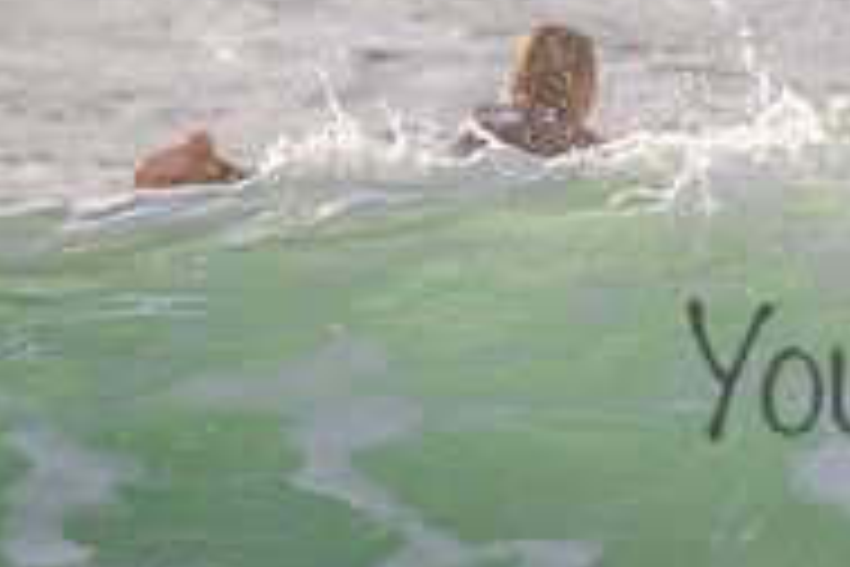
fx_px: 58032
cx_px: 1151
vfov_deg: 0.6
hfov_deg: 0.8
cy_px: 331
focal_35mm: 2458
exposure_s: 1/2000
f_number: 11
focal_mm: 800
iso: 900
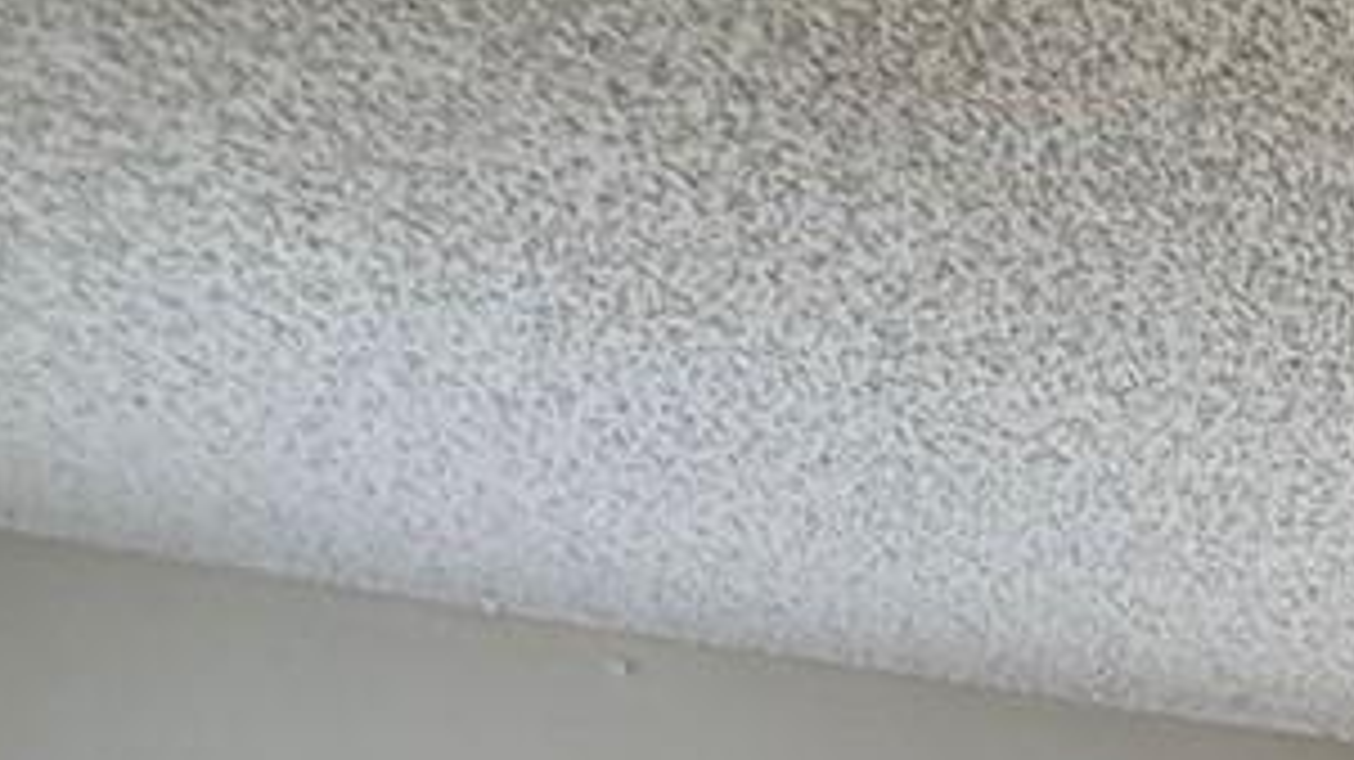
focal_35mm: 81
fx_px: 2907
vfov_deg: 11.4
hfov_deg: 16.0
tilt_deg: -9.8
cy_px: 2006
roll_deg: -0.1
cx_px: 3072
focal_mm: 2.22
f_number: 2.2
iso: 320
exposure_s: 1/76
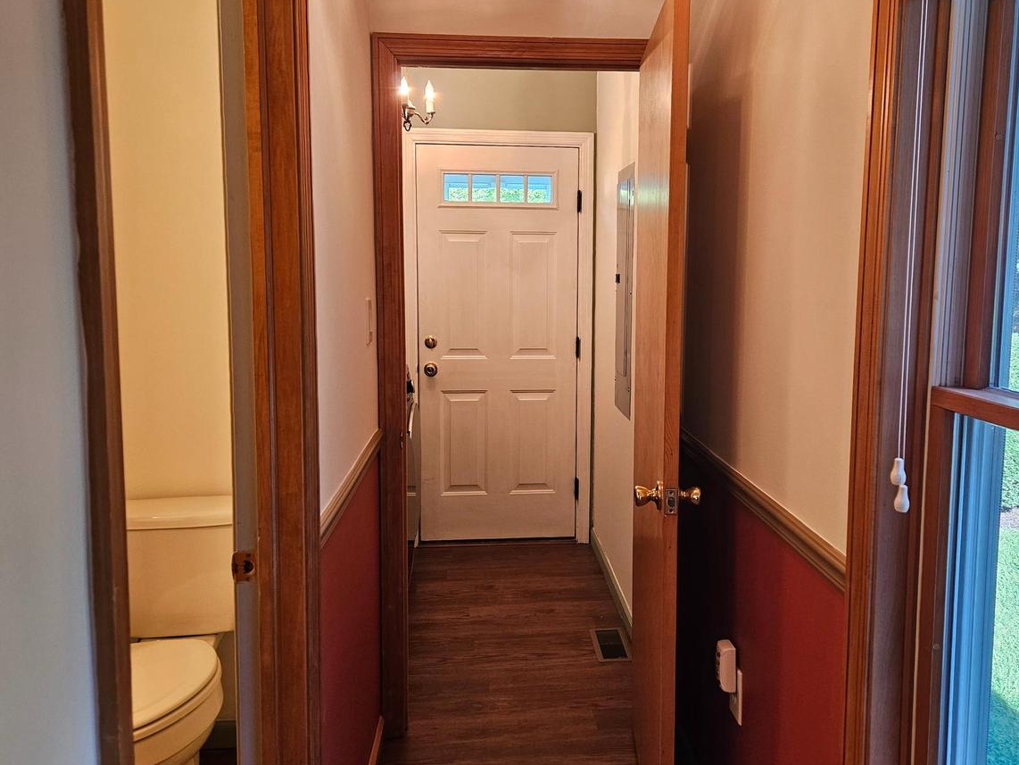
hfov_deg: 61.6
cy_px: 359
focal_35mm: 29
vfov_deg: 48.2
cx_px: 543
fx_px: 854
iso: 160
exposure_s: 1/59
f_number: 1.8
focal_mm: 5.4
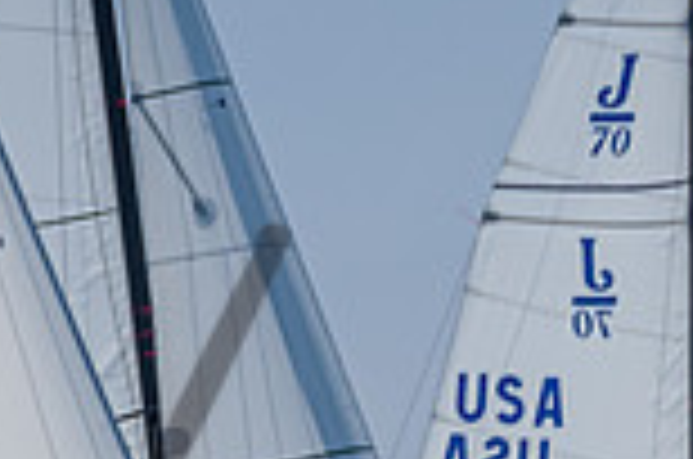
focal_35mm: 2164
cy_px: 1029
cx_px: 485
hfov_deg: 1.0
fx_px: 41571
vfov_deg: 0.6
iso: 400
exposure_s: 1/3200
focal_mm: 360
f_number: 6.3
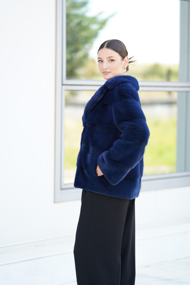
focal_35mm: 129
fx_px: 1021
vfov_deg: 15.9
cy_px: 142
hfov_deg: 10.6
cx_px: 95
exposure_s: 1/250
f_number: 2.8
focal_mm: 129
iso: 200
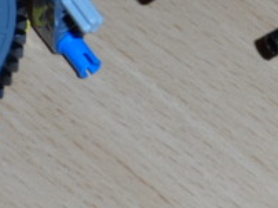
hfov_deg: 10.8
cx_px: 238
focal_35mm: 183
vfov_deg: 7.9
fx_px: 1468
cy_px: -110
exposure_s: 1/15
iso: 100
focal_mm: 6.8
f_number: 7.4
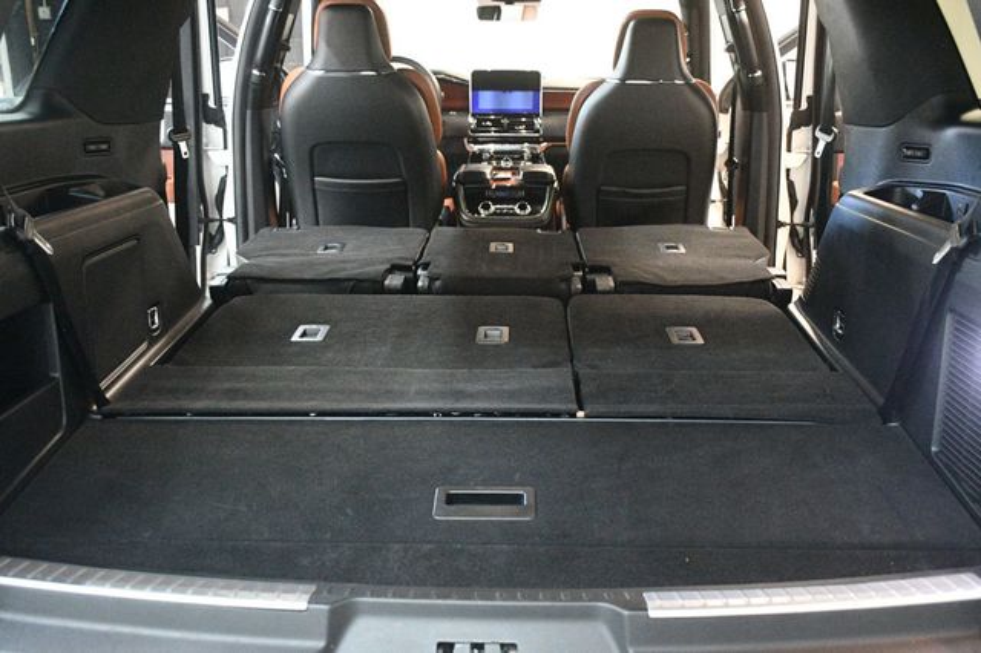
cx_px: 490
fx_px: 980
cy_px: 326
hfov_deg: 53.2
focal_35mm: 36
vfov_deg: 36.8
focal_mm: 24
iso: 9000
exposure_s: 1/60
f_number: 3.8
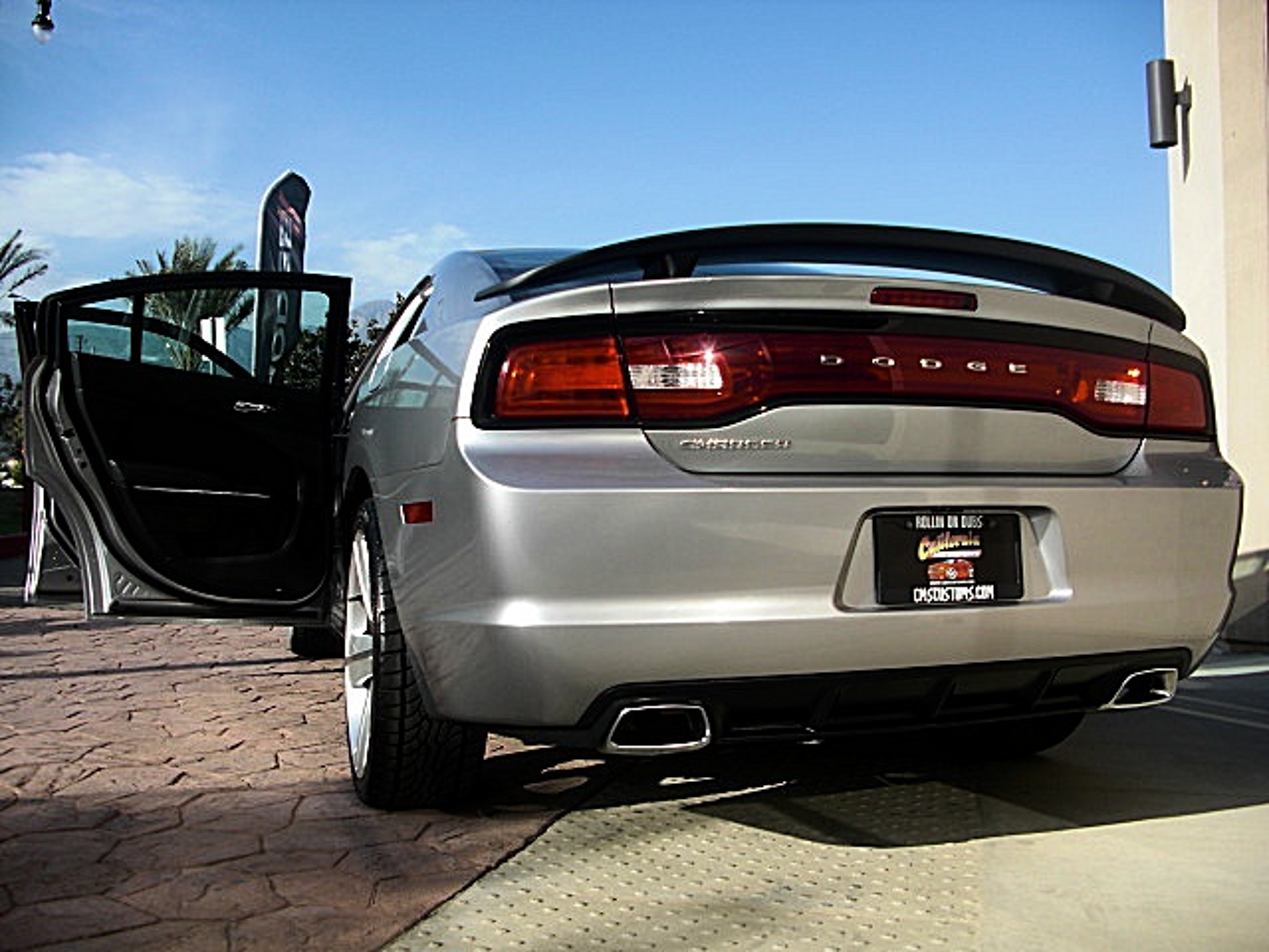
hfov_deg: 51.4
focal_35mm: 36
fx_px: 1320
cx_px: 634
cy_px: 476
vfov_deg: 39.7
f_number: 2.8
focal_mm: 6.3
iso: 50
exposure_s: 1/800
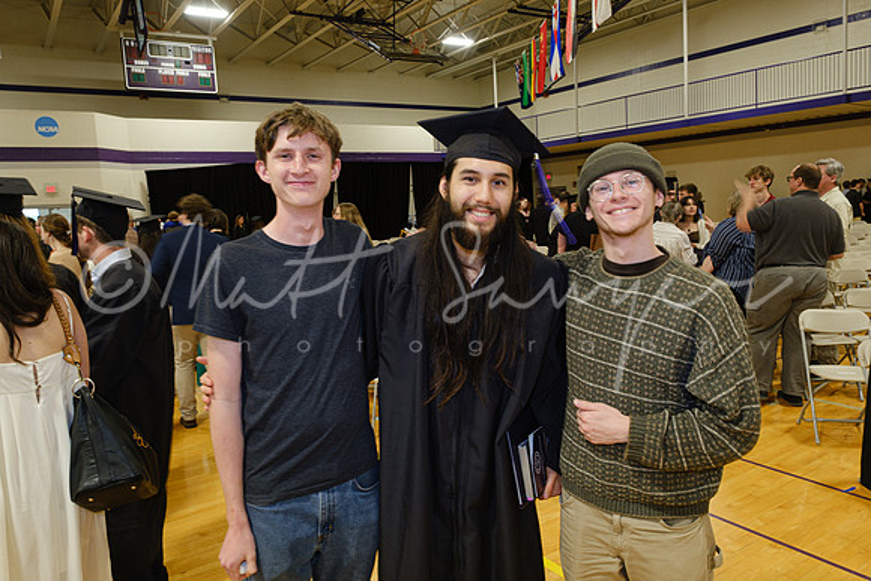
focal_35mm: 26
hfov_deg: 69.4
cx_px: 436
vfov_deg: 49.6
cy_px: 290
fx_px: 629
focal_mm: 17.6
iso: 400
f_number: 5
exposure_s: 1/10
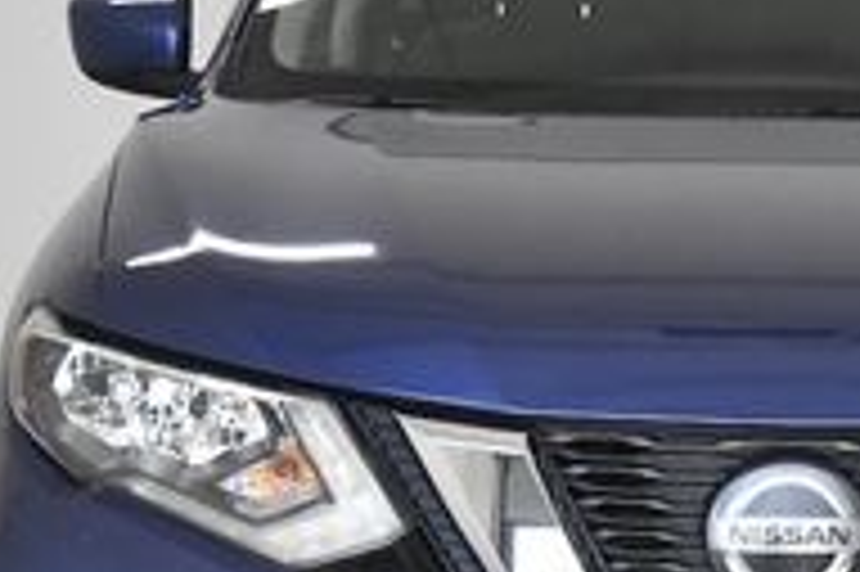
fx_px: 3127
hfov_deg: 15.5
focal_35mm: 131
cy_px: 349
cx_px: 788
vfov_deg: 10.4
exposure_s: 1/4000
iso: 2500
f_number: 3.8
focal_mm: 26
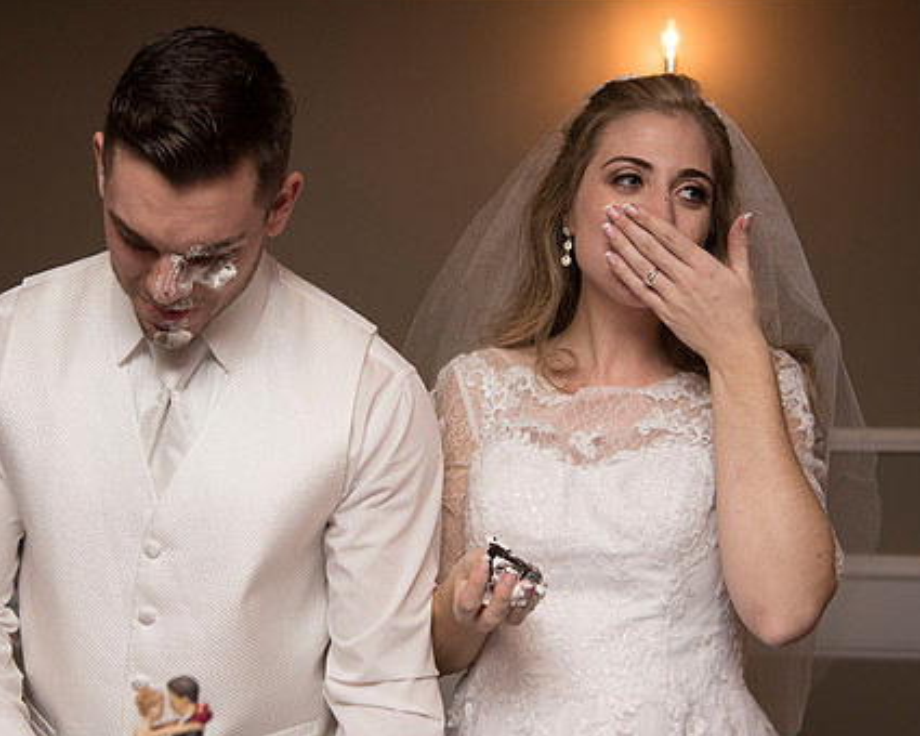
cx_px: 437
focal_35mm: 64
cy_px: 395
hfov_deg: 29.6
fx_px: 1743
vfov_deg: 23.8
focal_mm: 50
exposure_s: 1/200
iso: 2000
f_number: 4
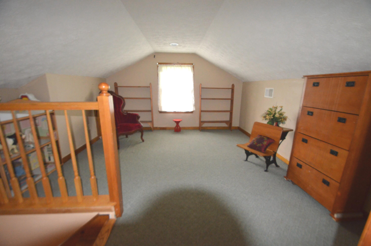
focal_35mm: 15
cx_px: 186
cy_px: 123
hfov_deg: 100.5
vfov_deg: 77.1
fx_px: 154
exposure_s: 1/60
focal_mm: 10
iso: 3200
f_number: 3.5
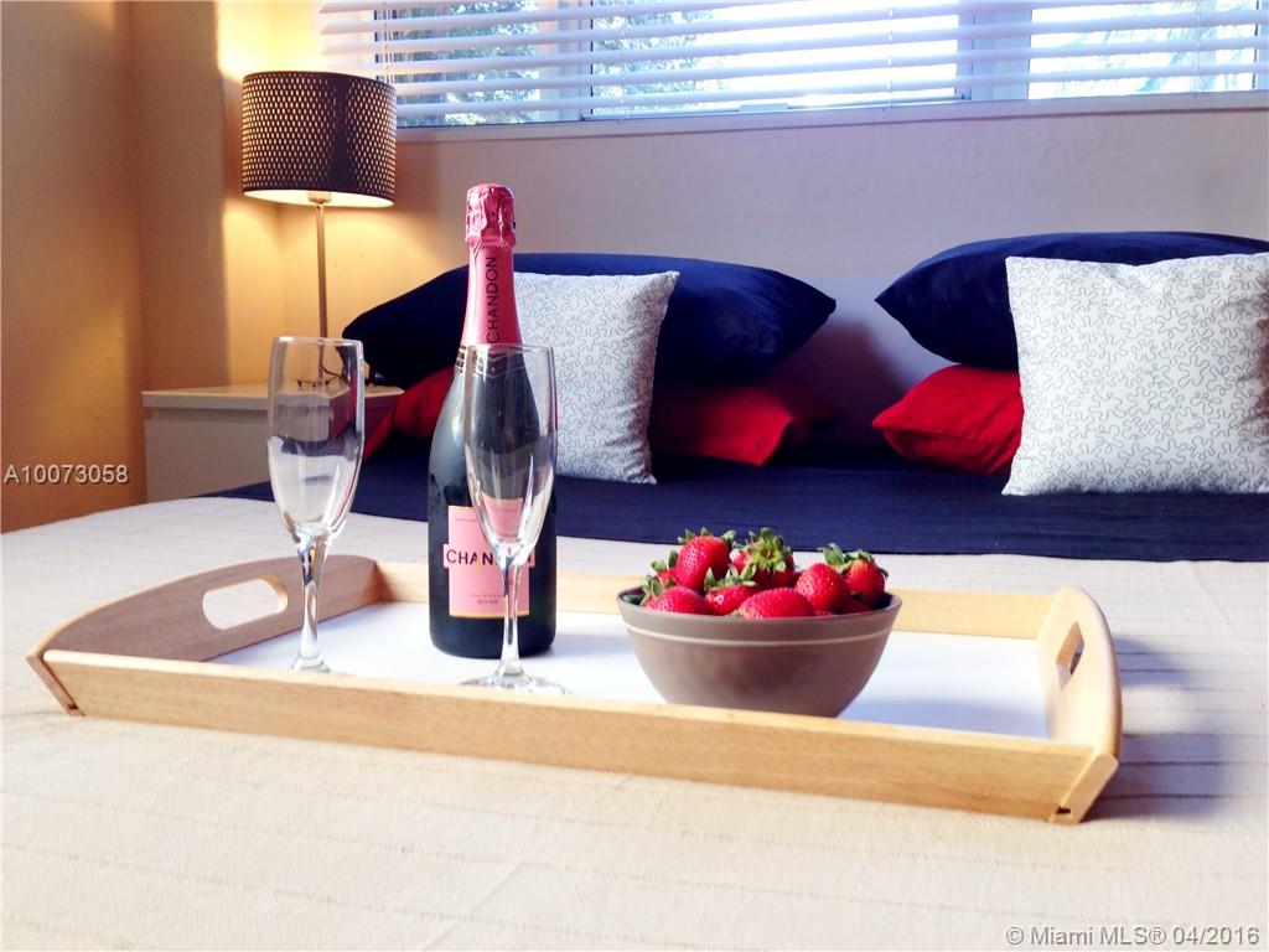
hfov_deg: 55.4
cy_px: 476
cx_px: 634
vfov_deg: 42.9
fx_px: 1210
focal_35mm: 33
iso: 50
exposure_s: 1/20
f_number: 2.4
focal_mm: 4.12
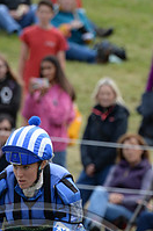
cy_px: 331
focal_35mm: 1050
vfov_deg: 2.0
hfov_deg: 1.3
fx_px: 6717
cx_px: 34
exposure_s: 1/1000
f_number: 7.1
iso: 800
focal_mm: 360
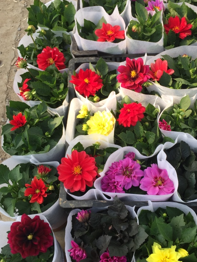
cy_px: 141
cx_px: 115
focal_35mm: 43
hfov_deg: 33.5
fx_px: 326
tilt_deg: -61.3
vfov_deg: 43.8
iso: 32
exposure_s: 1/216
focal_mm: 4.15
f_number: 2.2
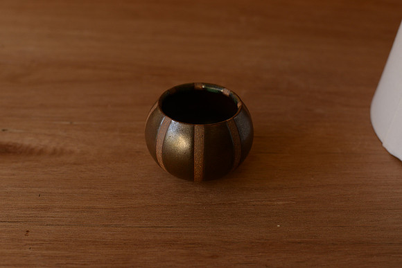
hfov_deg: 39.6
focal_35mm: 50
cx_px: 201
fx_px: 558
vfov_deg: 27.0
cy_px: 134
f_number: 5
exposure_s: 1/100
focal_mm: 50
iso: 500
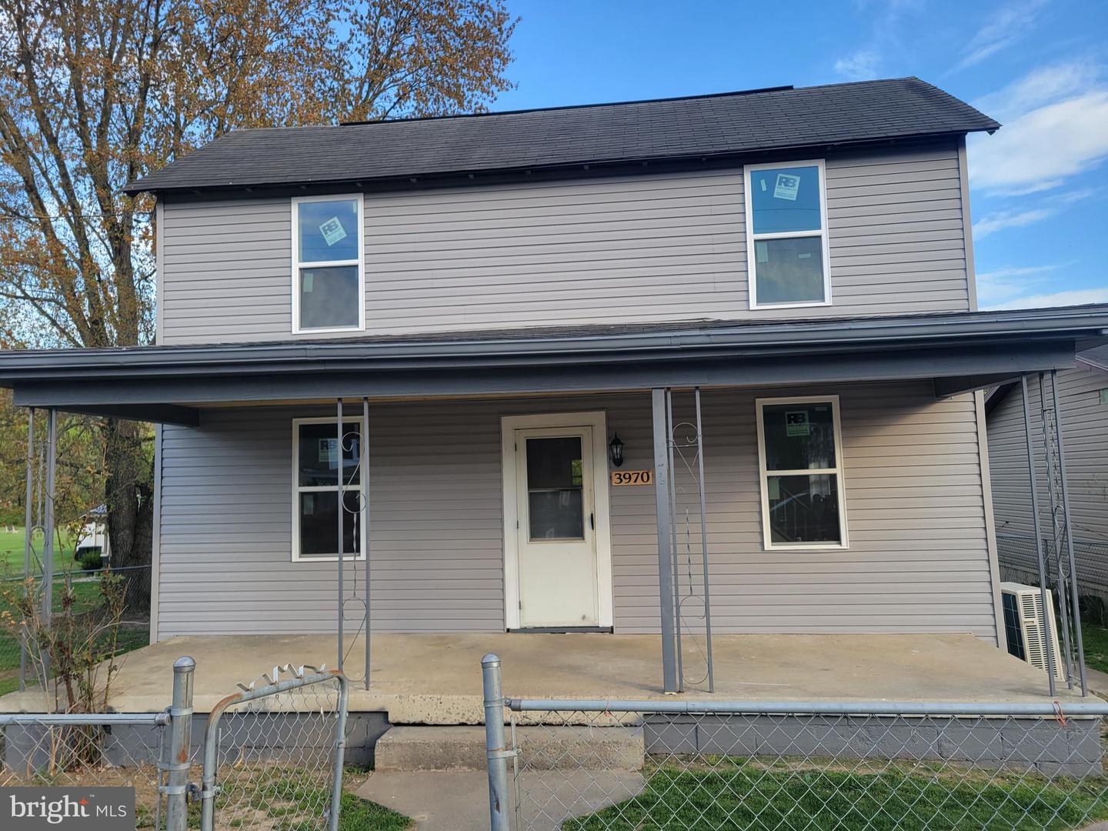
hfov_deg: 67.3
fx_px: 832
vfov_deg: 53.1
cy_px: 416
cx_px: 554
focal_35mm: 26
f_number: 1.8
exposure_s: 1/480
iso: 40
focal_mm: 5.4
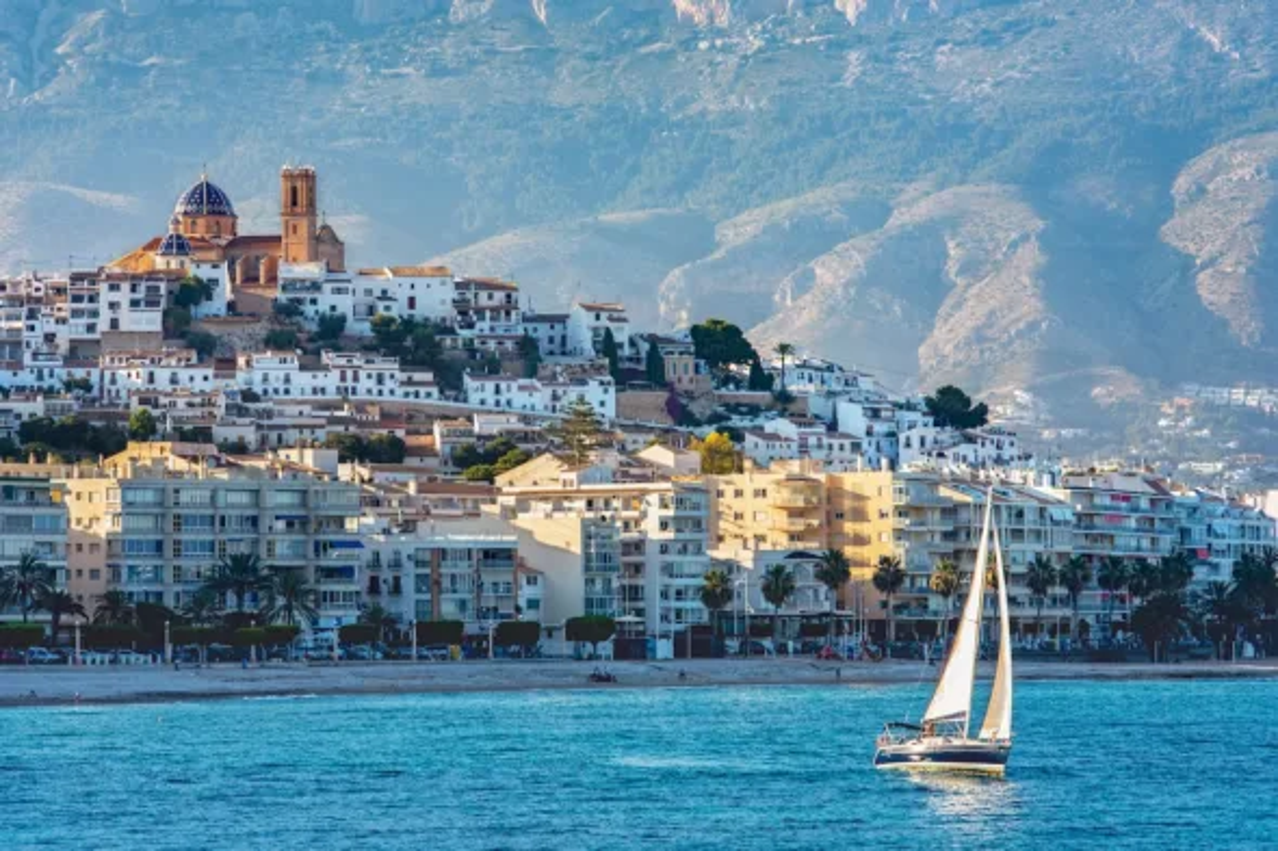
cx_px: 639
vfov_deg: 8.6
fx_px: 5678
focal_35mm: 160
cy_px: 426
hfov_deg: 12.8
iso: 800
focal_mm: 160
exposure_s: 1/1250
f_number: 8
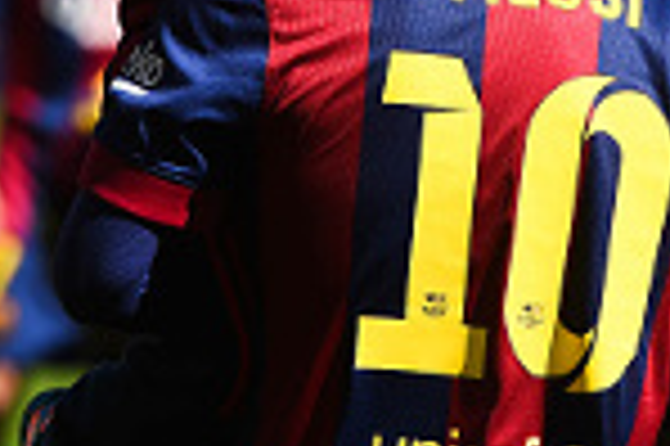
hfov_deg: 3.7
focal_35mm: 557
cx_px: 661
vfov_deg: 2.5
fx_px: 10355
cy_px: 158
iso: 320
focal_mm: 180
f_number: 4
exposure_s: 1/3200
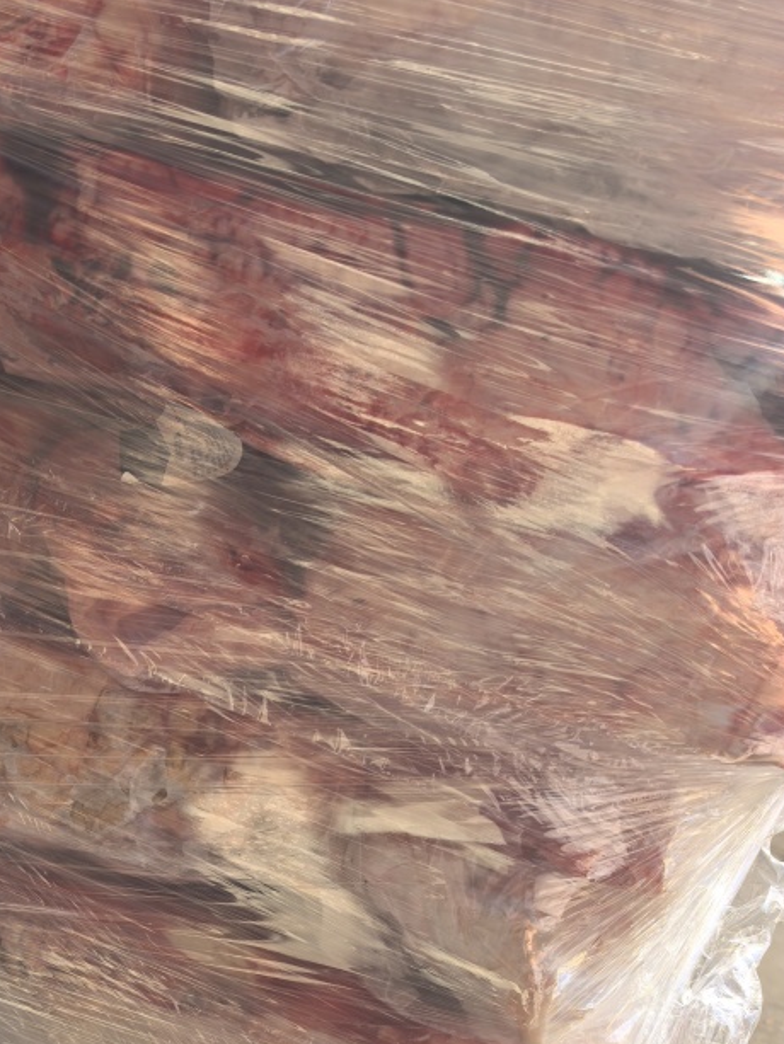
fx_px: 1419
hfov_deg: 30.3
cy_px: 820
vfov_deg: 39.0
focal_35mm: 47
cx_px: 176
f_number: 2
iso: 50
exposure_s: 1/280
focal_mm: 6.98
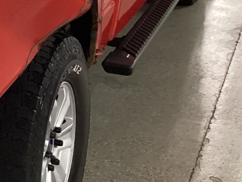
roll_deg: +0.8
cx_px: -174
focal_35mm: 112
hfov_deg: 15.4
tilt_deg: -13.5
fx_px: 783
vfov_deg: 12.9
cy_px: -40
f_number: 2.4
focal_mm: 3.3
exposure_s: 1/40
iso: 400
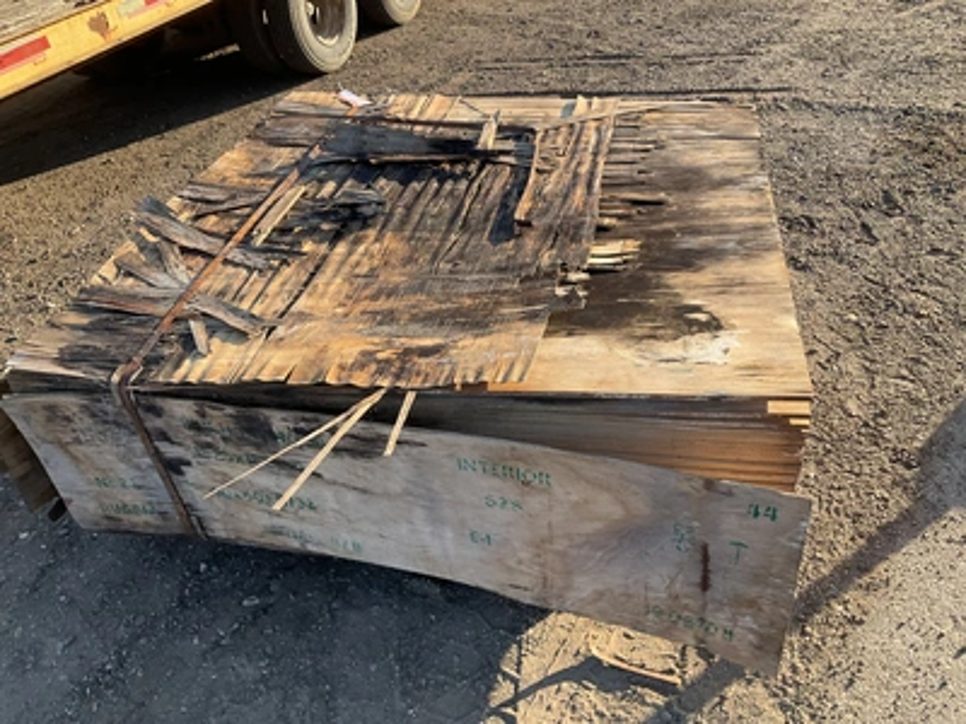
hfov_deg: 61.7
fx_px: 809
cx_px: 483
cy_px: 362
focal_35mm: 29
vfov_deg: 48.2
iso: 25
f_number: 1.8
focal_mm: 3
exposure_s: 1/344
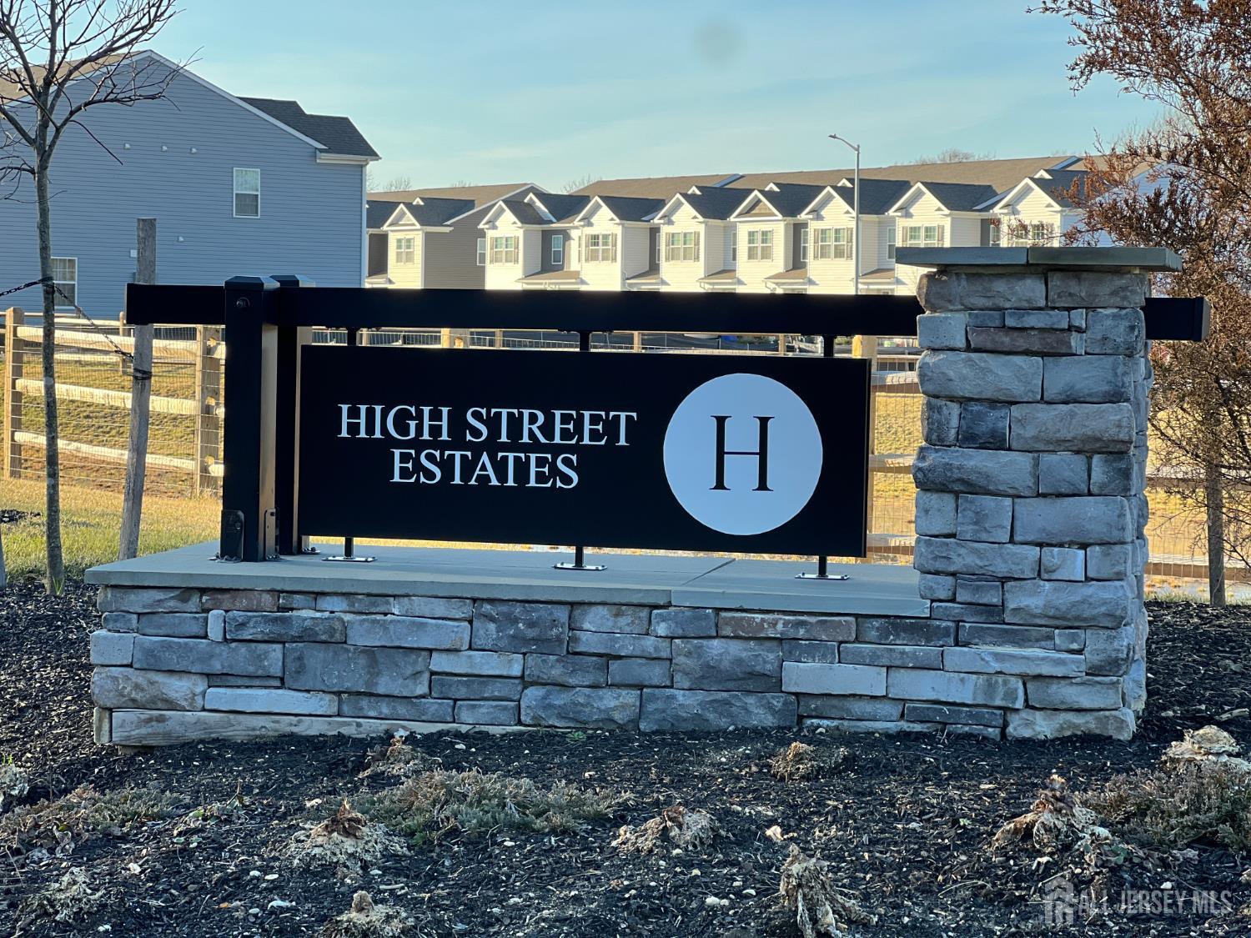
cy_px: 469
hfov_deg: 25.3
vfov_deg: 19.1
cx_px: 626
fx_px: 2783
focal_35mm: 77
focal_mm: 9
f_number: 2.8
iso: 32
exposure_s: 1/148
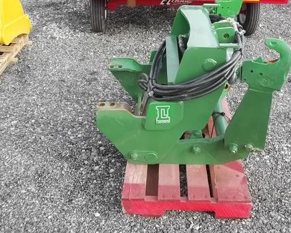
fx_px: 344
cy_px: 97
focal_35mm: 40
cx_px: 174
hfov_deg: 45.6
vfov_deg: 37.2
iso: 64
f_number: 2.9
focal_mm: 5.7
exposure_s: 1/160
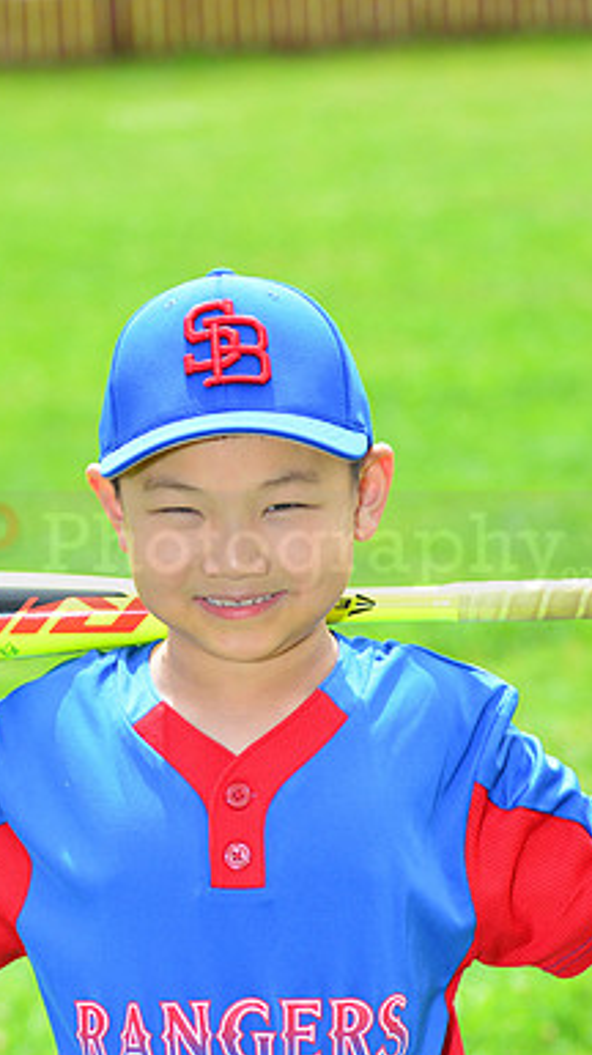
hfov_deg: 5.3
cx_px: 230
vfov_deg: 9.4
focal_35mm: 229
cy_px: 528
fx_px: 6403
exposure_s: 1/200
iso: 200
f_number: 8
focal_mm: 145
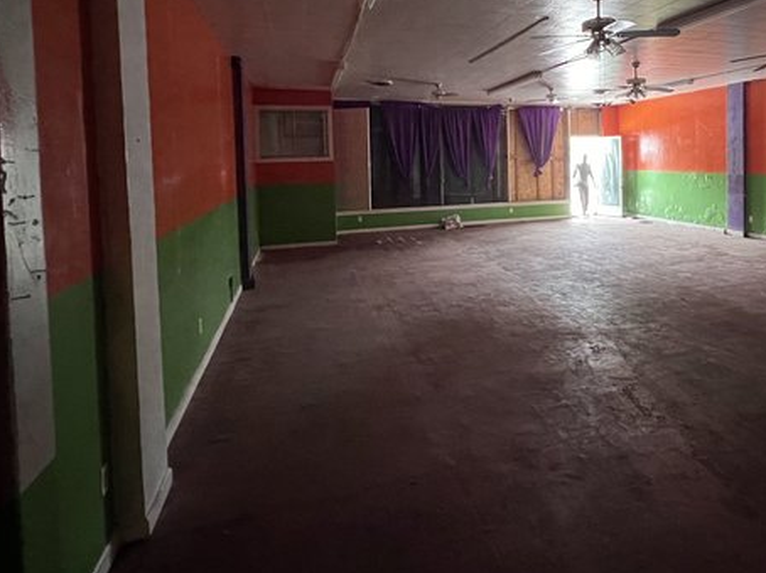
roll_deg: +1.1
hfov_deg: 73.8
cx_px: 518
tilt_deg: -2.5
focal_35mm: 22
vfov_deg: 59.2
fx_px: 487
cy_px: 177
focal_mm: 1.57
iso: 800
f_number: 1.8
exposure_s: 1/60
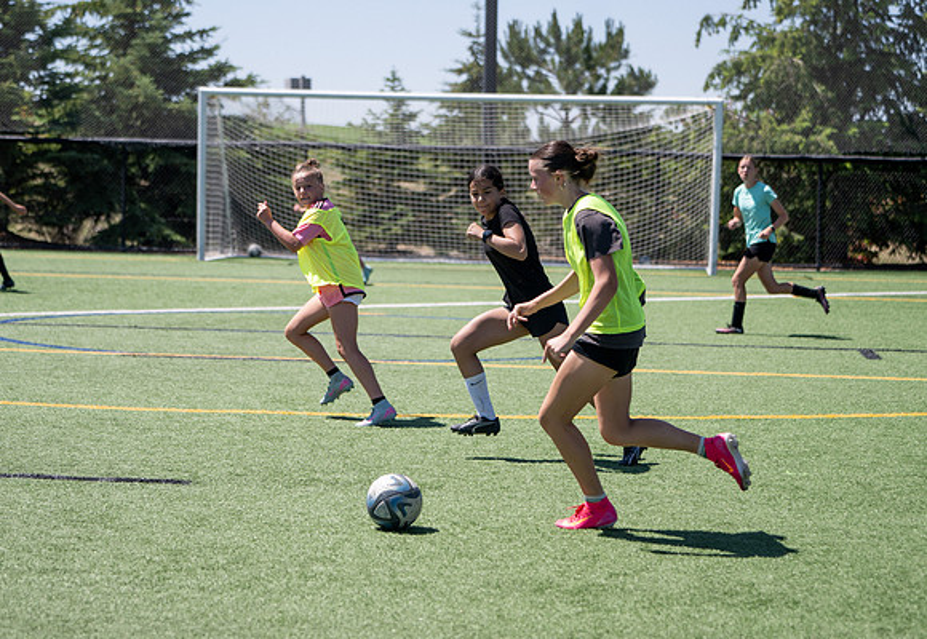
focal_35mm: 85
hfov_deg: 23.7
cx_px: 466
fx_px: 2207
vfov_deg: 16.5
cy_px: 270
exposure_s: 1/800
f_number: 2.8
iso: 50
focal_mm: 70
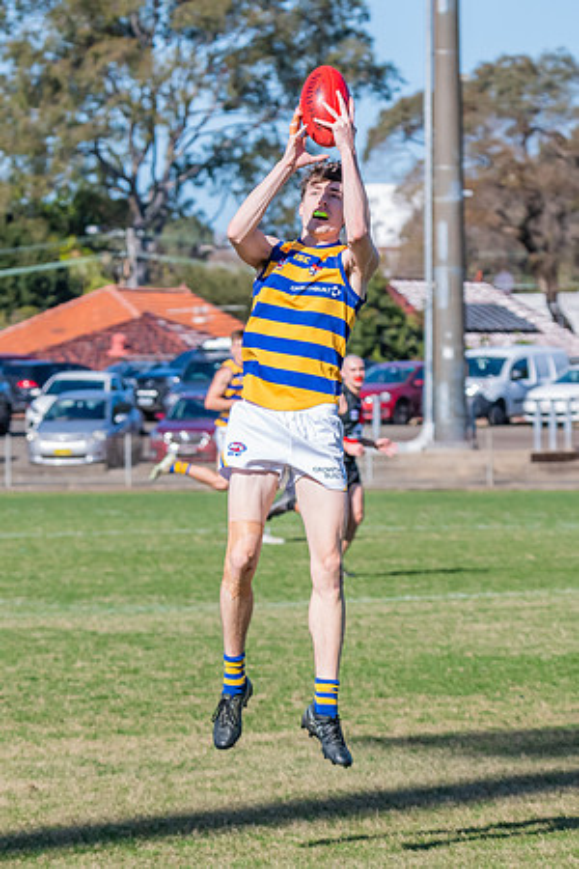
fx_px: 7302
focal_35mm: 303
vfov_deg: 6.8
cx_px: 160
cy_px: 424
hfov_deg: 4.5
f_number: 10
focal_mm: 180
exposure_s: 1/1600
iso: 800
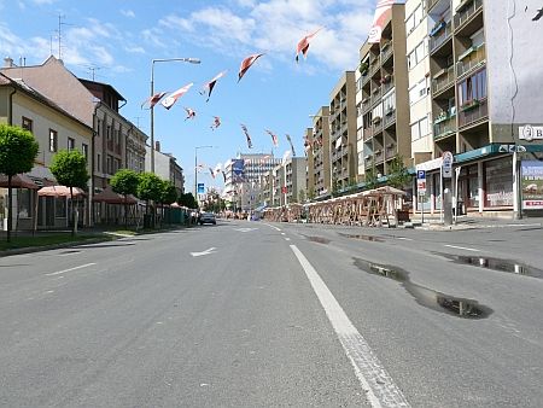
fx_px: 549
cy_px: 204
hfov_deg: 52.6
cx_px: 272
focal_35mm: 35
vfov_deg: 40.7
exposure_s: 1/800
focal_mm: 7.4
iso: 400
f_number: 9
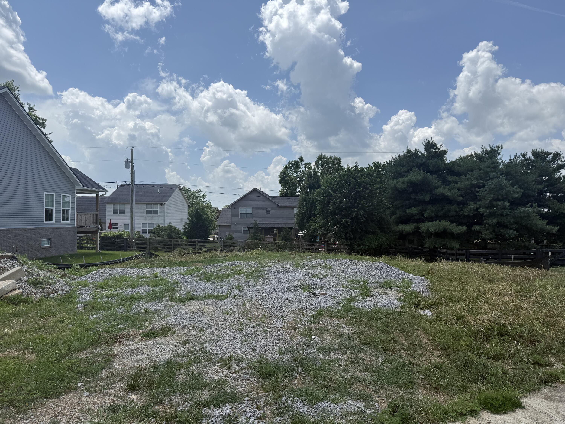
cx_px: 282
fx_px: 392
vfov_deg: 56.8
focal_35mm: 24
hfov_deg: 71.6
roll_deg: +0.2
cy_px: 212
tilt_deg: +1.4
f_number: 1.78
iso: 80
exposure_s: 1/6711
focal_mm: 6.76
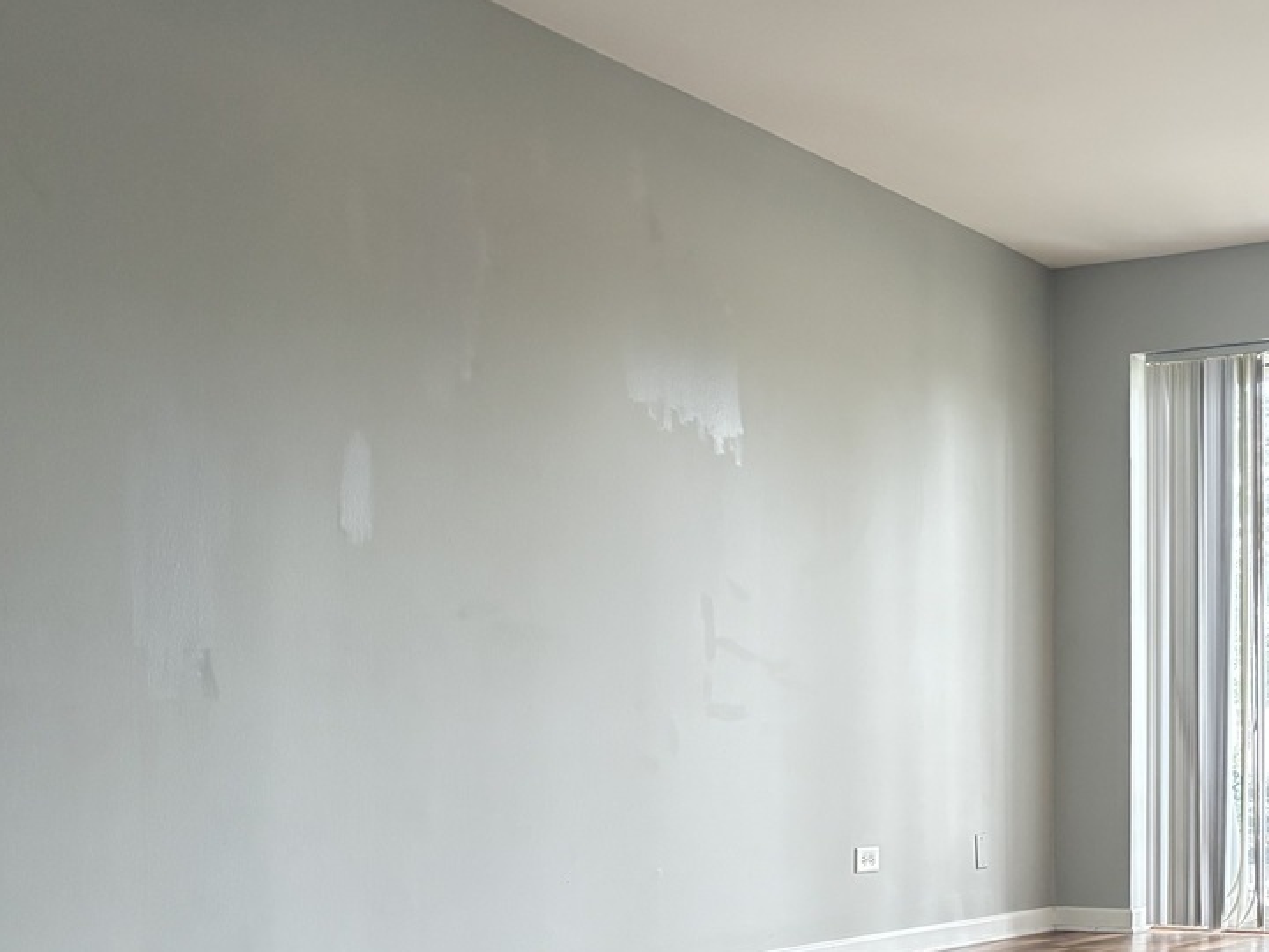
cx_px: 1121
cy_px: 723
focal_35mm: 52
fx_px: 1906
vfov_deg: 27.6
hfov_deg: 34.9
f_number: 1.6
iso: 400
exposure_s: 1/60
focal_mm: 5.96
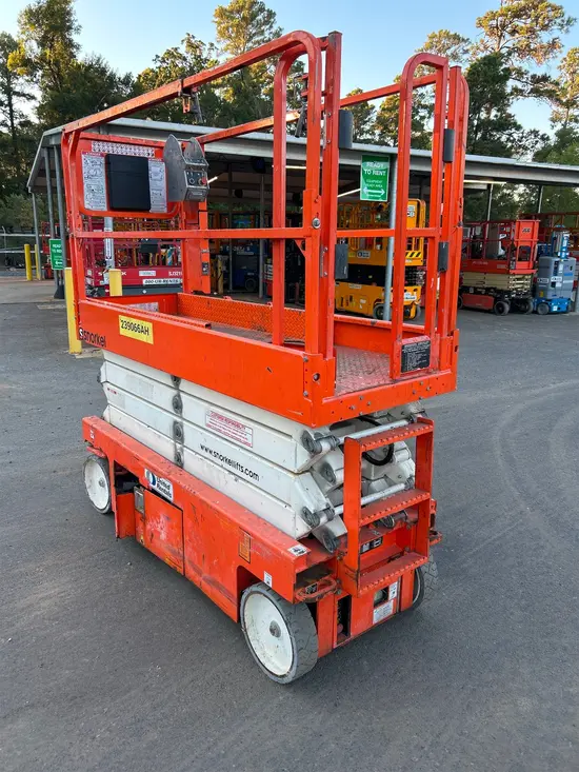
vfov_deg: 67.3
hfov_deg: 53.1
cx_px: 290
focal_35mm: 26
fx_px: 580
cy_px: 386
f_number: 1.5
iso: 50
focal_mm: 5.7
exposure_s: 1/270
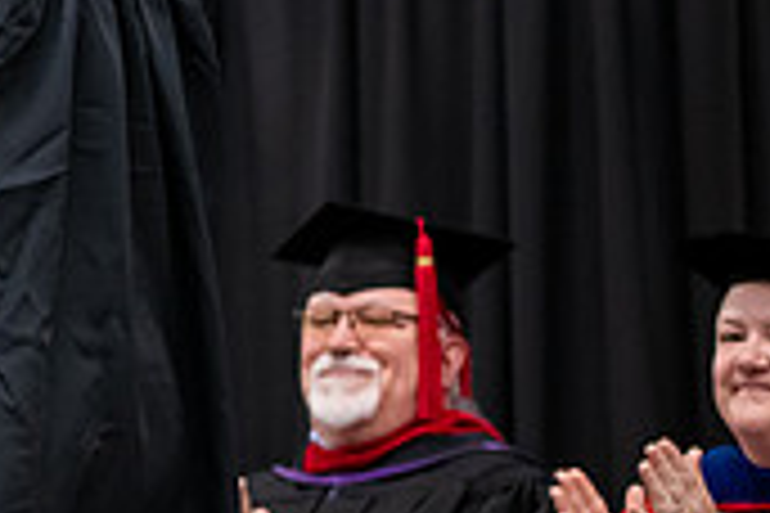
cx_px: -455
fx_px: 5090
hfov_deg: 8.4
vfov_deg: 5.7
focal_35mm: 238
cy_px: -115
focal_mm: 70
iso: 2500
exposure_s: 1/200
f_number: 3.2
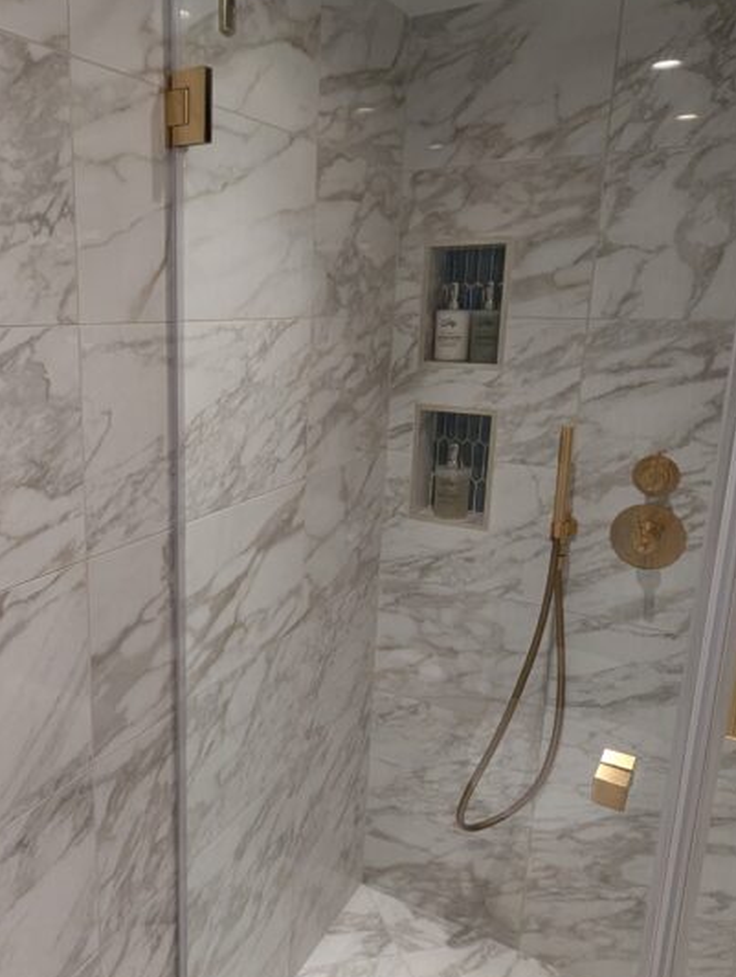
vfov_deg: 69.3
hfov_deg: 53.5
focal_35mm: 25
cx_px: 221
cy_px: 476
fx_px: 706
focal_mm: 1.95
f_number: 2.2
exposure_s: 1/120
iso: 306
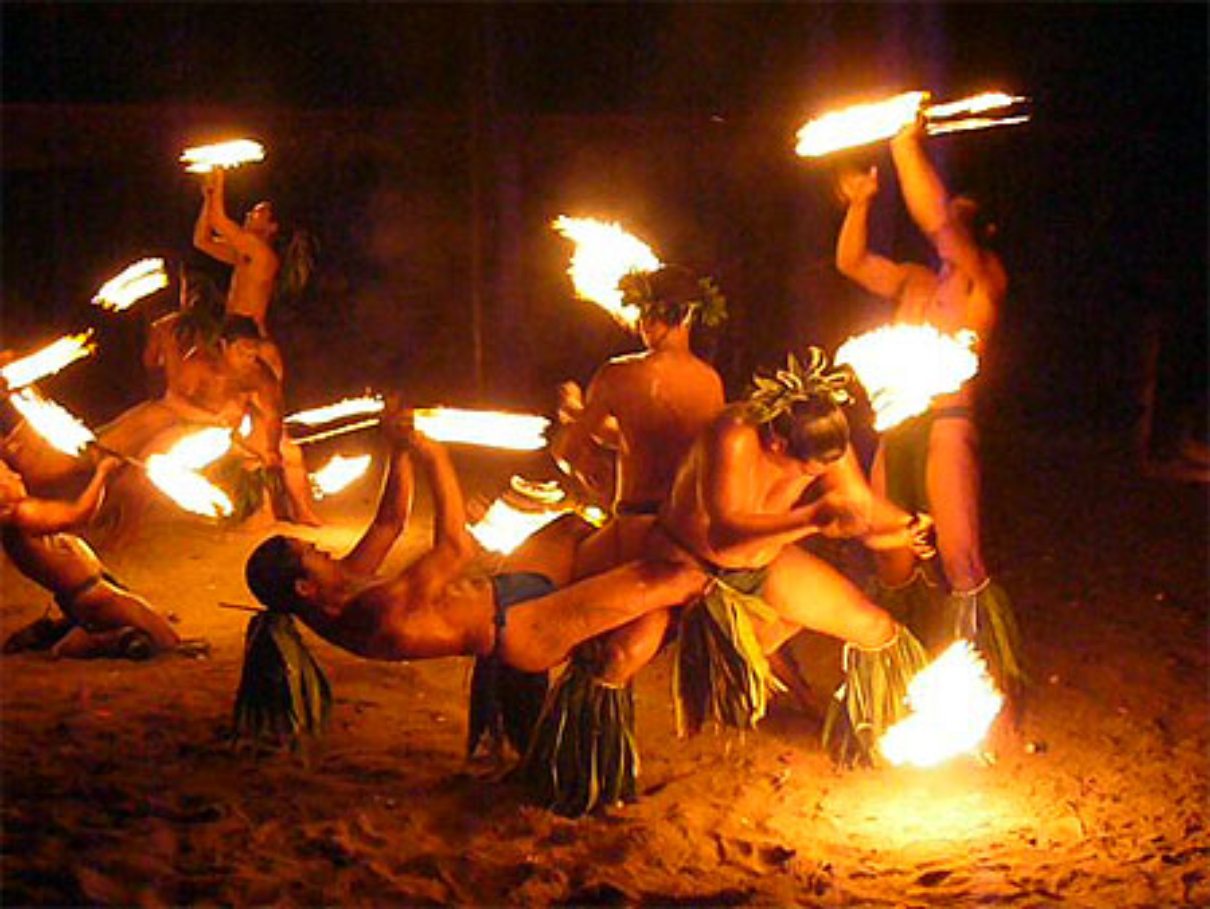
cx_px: 605
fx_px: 1714
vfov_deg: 29.7
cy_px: 454
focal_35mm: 49
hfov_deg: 38.9
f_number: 3.6
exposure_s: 1/30
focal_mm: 8.1
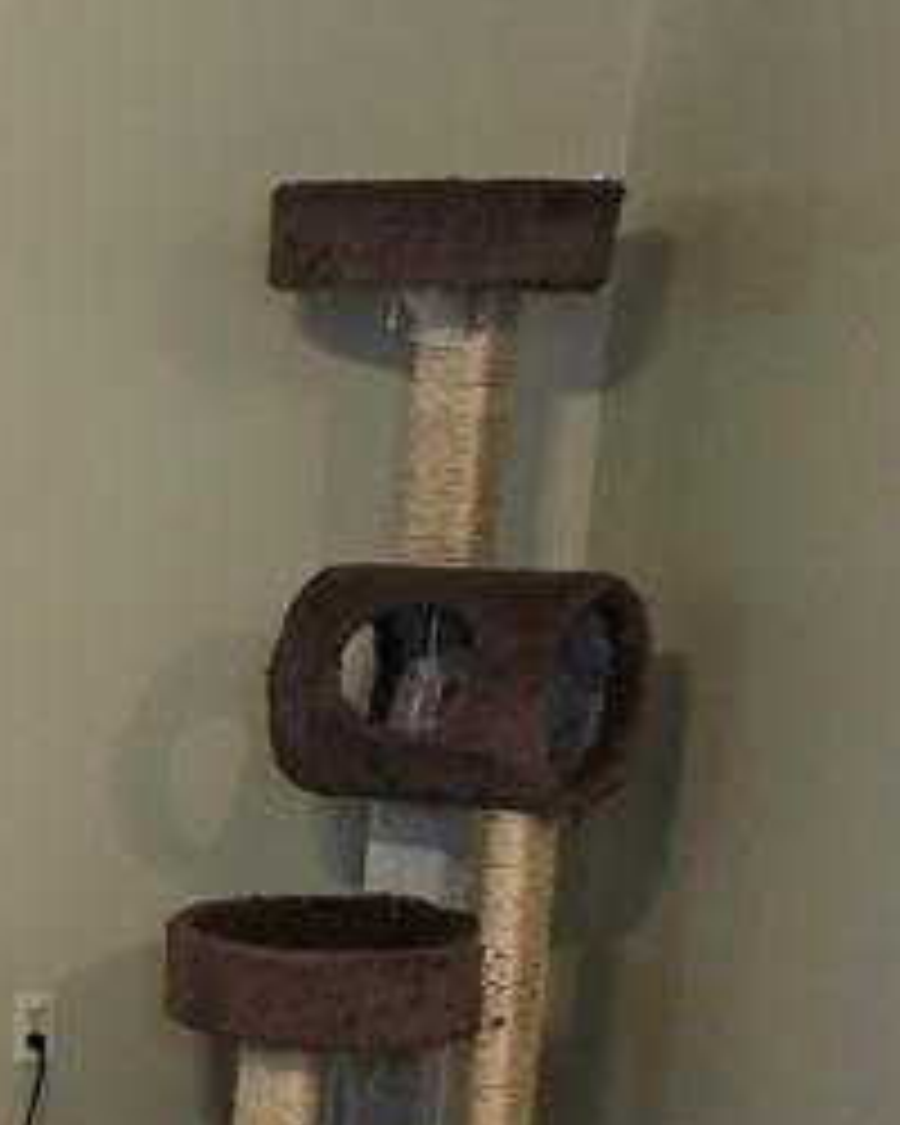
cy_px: 1035
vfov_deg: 20.4
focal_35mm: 92
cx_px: -778
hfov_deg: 14.5
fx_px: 3063
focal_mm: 5.4
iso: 640
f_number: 1.8
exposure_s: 1/60
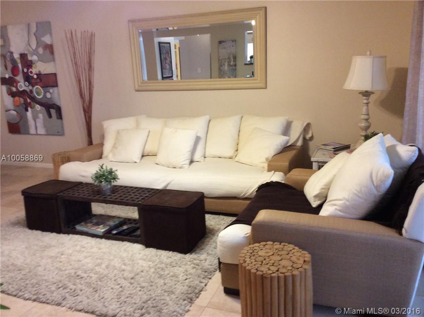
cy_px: 158
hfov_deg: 56.9
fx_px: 391
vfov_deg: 44.0
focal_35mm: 32
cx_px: 212
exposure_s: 1/24
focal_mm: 3.3
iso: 125
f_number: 2.4
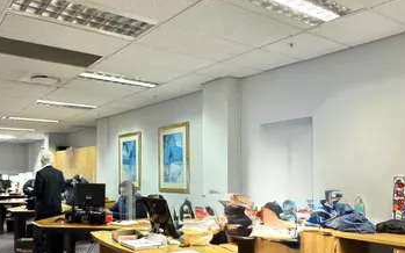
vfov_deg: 37.0
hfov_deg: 56.5
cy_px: 160
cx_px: 178
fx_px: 375
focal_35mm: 34
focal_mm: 2.22
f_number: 2.2
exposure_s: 1/50
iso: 640
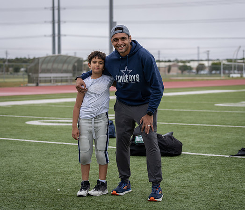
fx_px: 666
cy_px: 101
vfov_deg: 17.9
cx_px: 113
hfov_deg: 20.8
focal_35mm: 89
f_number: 2.8
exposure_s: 1/500
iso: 100
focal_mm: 70
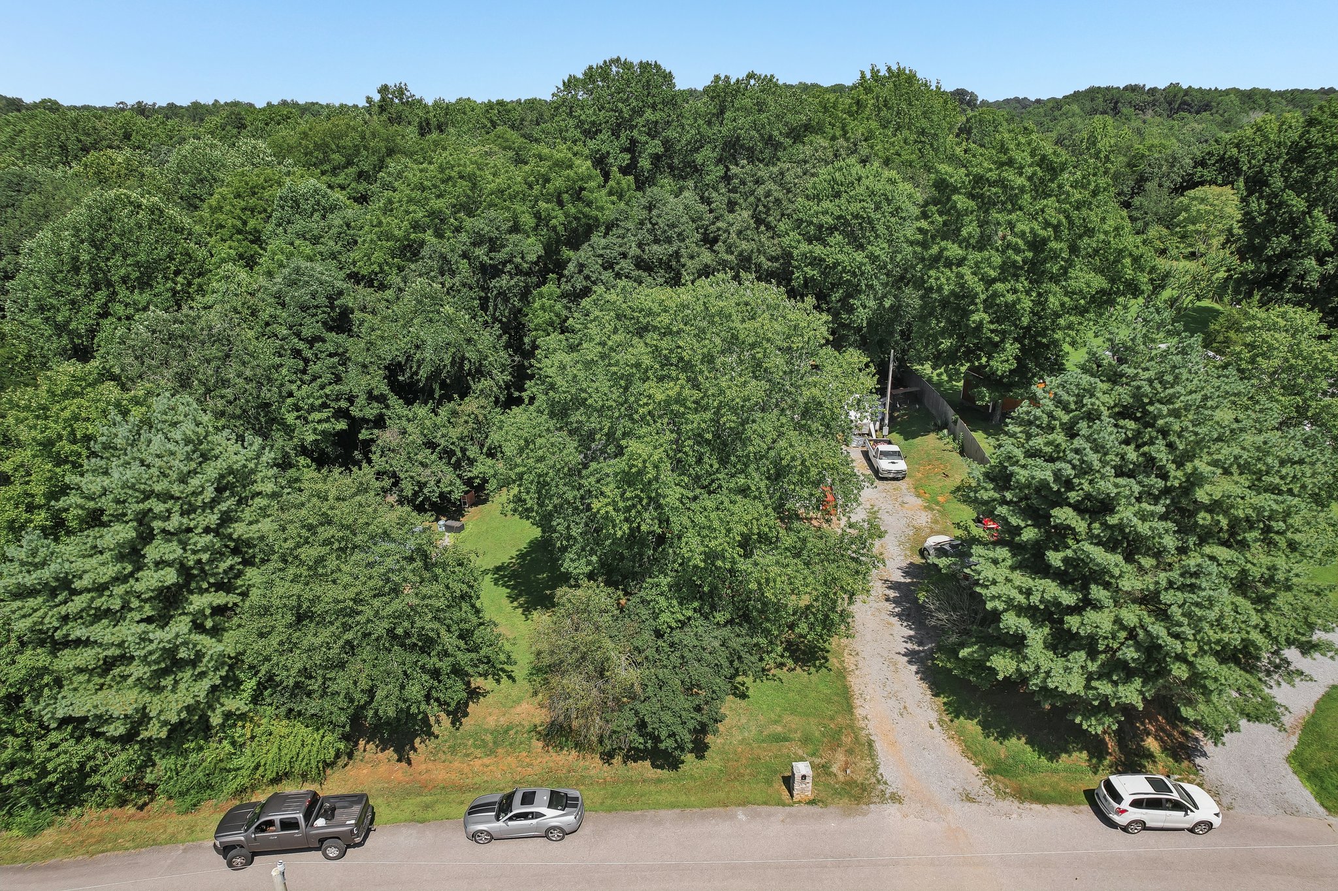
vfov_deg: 57.2
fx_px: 818
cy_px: 446
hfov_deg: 78.6
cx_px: 669
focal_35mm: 22
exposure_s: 1/1500
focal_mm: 8.4
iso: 110
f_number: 2.8
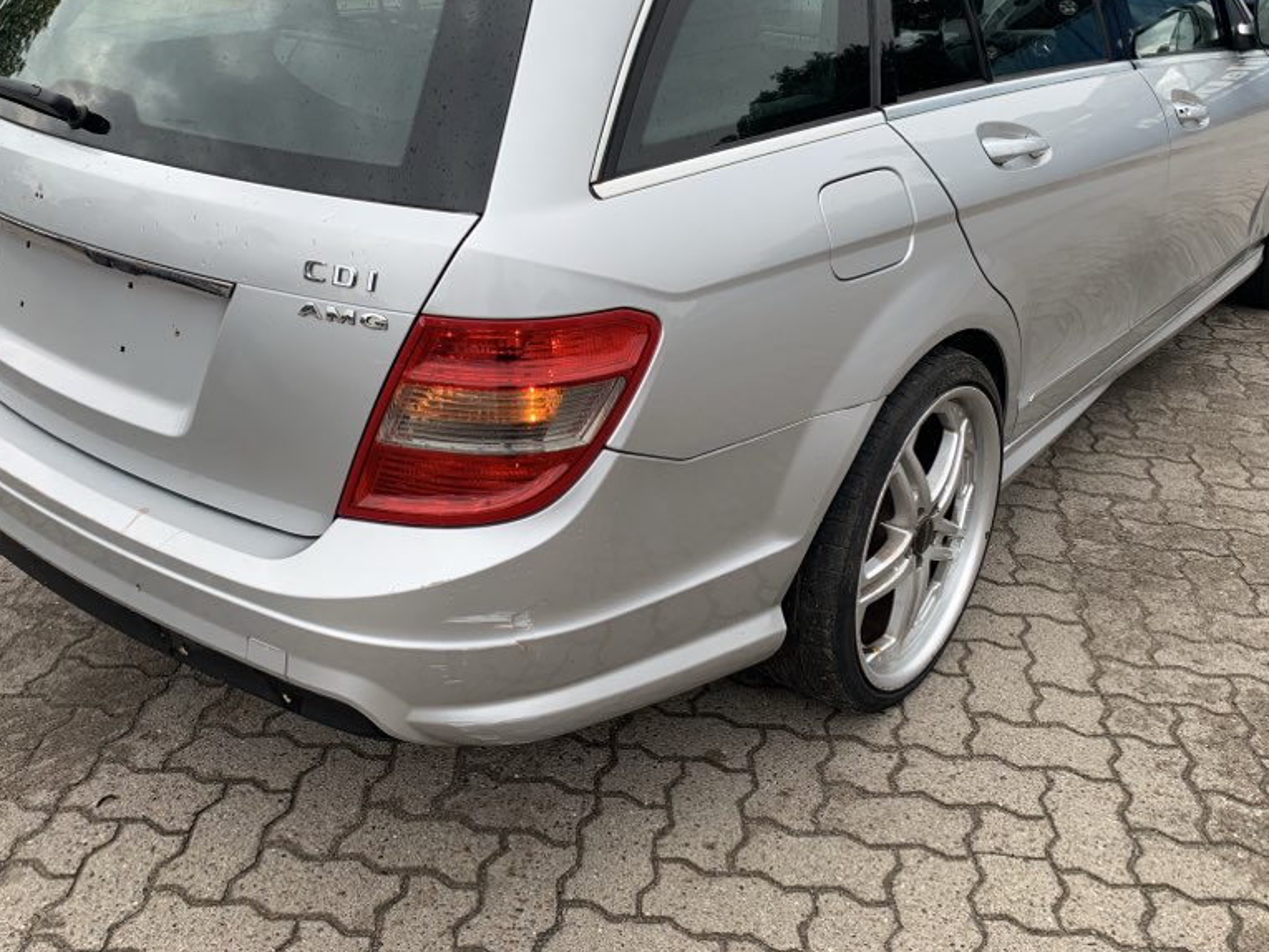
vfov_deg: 41.4
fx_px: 1247
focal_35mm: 34
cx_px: 594
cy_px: 340
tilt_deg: -21.1
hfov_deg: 53.9
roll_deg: -1.7
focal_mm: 4.25
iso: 25
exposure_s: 1/303
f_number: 1.8
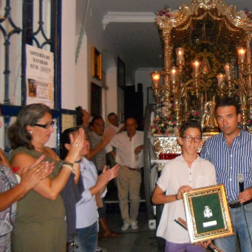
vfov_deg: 37.5
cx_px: 222
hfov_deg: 35.5
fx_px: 371
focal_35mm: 45
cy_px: 109
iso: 500
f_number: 3.2
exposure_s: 1/25
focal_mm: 4.9
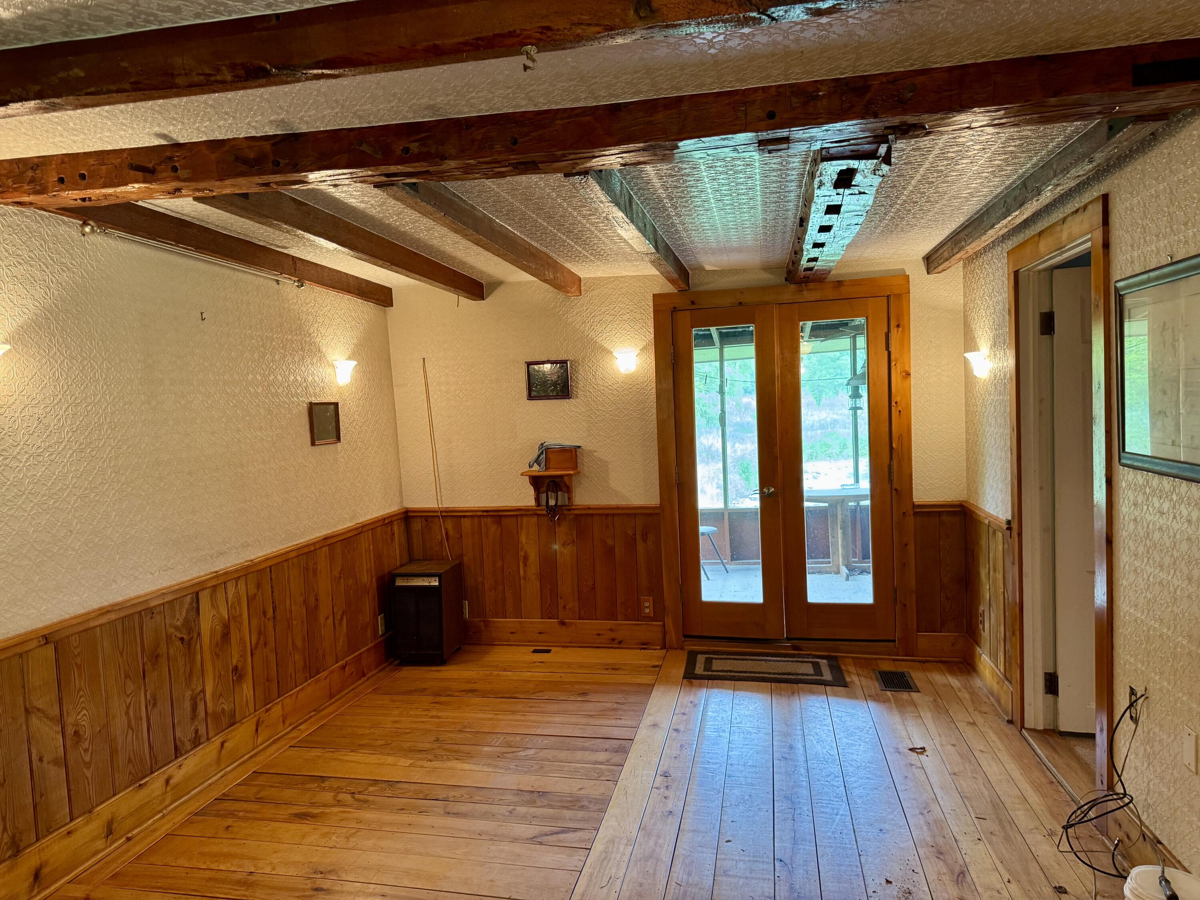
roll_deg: +3.1
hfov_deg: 71.6
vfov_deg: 56.8
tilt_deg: -3.9
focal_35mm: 24
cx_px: 600
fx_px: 832
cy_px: 450
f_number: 1.78
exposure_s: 1/60
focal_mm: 6.76
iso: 250
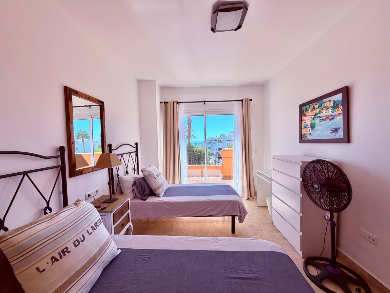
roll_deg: +1.7
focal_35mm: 14
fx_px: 158
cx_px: 195
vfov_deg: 85.7
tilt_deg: -1.7
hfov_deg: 102.1
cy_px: 146
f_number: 2.2
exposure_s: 1/502
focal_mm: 2.22
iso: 64
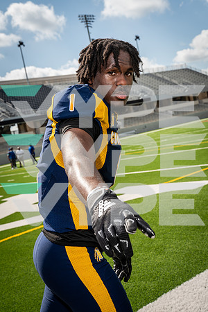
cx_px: 104
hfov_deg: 25.5
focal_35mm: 53
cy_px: 156
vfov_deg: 37.5
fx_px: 459
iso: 125
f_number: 8
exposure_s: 1/250
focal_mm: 53
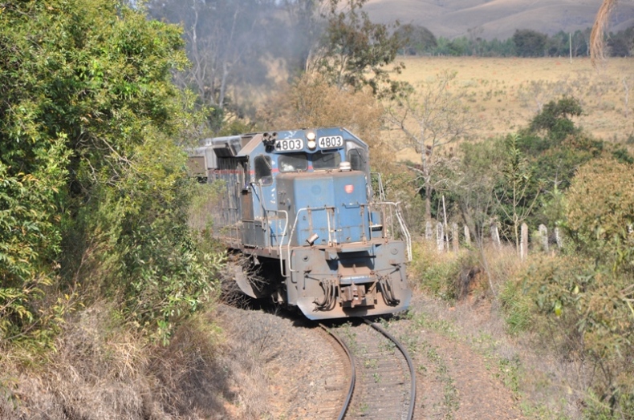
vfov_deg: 8.7
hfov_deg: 13.1
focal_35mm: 158
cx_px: 317
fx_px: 2769
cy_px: 210
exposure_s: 1/320
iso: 200
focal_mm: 105
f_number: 9
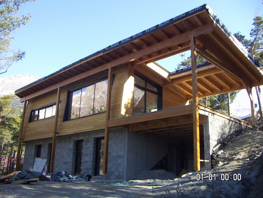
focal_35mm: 36
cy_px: 99
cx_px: 132
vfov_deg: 39.7
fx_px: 274
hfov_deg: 51.4
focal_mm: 4.7
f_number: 6.7
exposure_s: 1/50
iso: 50
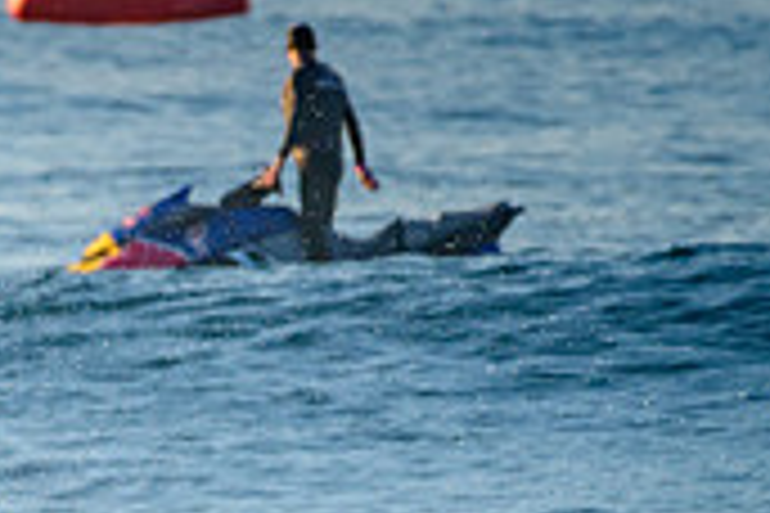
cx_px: -302
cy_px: 749
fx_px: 36187
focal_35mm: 1692
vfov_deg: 0.8
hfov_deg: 1.2
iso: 560
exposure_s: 1/2000
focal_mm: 500
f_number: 5.6
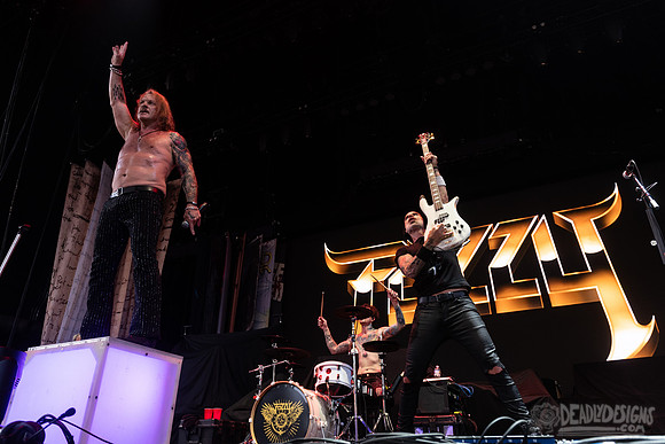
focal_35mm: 25
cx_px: 325
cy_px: 216
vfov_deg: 50.7
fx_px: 468
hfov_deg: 70.8
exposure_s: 1/200
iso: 640
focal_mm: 24
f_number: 4
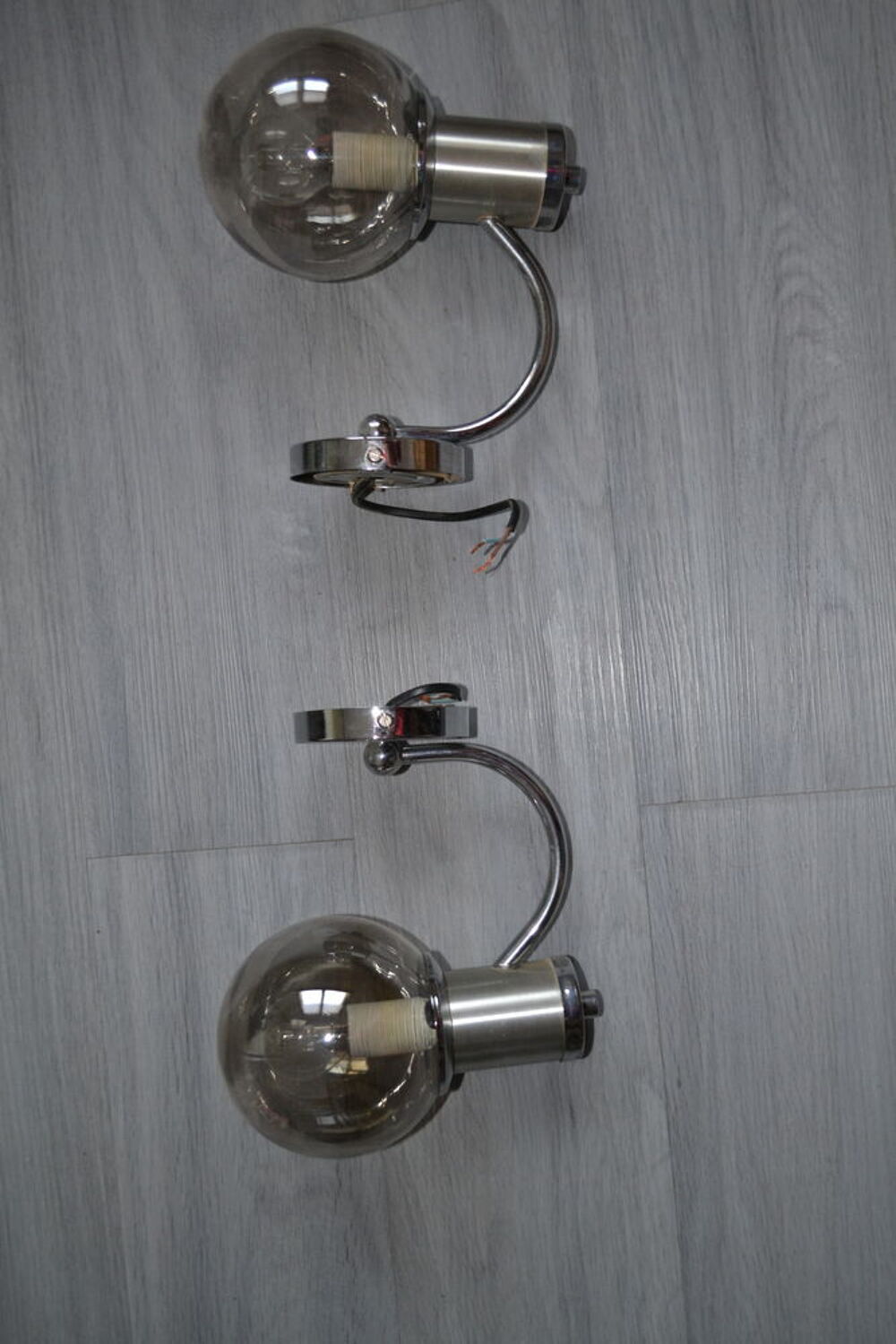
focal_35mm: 33
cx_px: 448
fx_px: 1231
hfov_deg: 40.0
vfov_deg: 57.2
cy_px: 672
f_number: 3.8
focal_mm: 22
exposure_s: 1/60
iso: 560
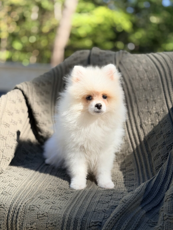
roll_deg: -2.5
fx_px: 326
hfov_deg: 29.7
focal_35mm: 49
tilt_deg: -7.6
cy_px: 116
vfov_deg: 38.9
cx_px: 86
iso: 80
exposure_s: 1/1330
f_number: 1.78
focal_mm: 6.76
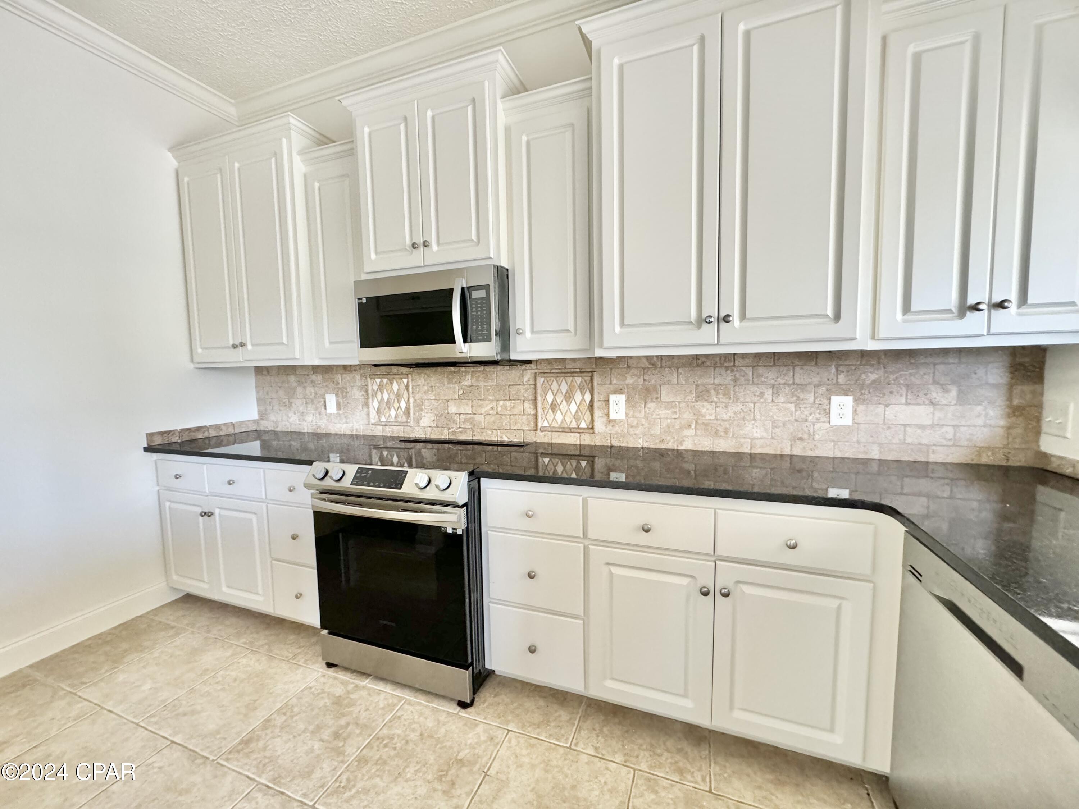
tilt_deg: -3.7
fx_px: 436
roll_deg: +1.4
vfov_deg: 85.7
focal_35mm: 14
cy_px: 404
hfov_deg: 102.1
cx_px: 540
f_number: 2.2
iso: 320
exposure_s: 1/73
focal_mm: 2.22
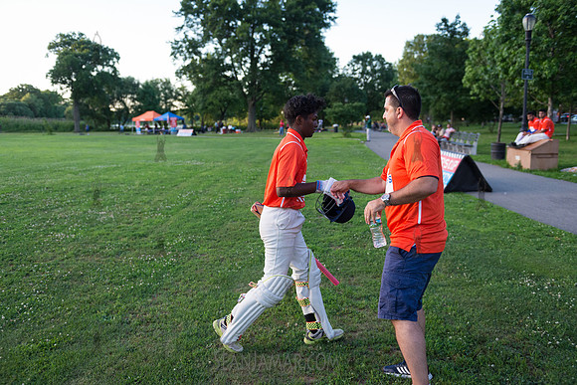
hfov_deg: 58.7
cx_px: 288
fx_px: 513
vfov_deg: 41.1
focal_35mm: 32
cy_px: 192
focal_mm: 32
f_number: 2.8
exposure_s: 1/2000
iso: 1600
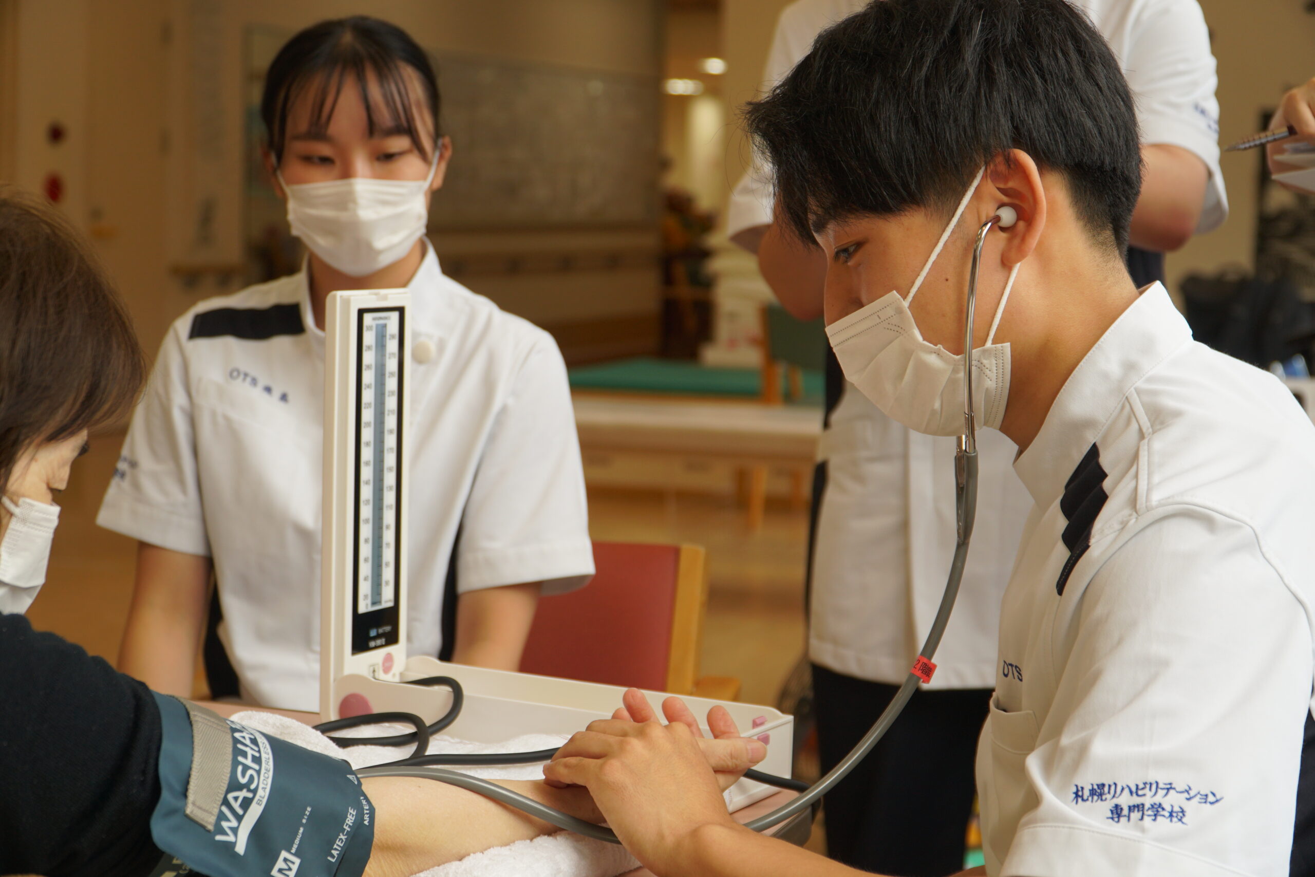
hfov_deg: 31.9
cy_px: 438
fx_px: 2301
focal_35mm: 63
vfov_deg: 21.6
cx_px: 658
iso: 200
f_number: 4
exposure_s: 1/160
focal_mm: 42
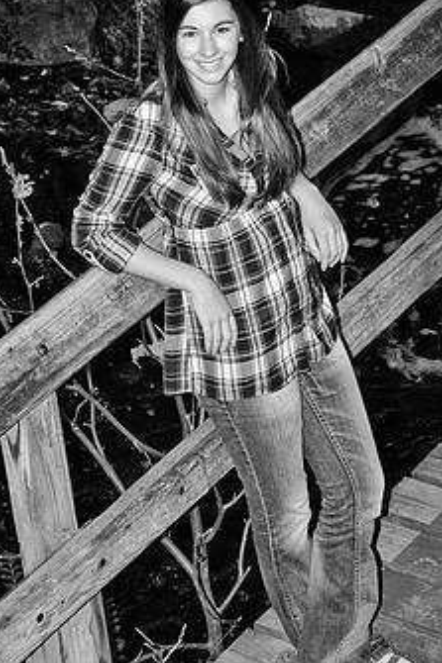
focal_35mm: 141
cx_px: 158
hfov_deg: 9.7
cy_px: 323
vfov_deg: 14.6
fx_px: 2599
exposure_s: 1/60
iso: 400
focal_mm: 70
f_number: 5.6
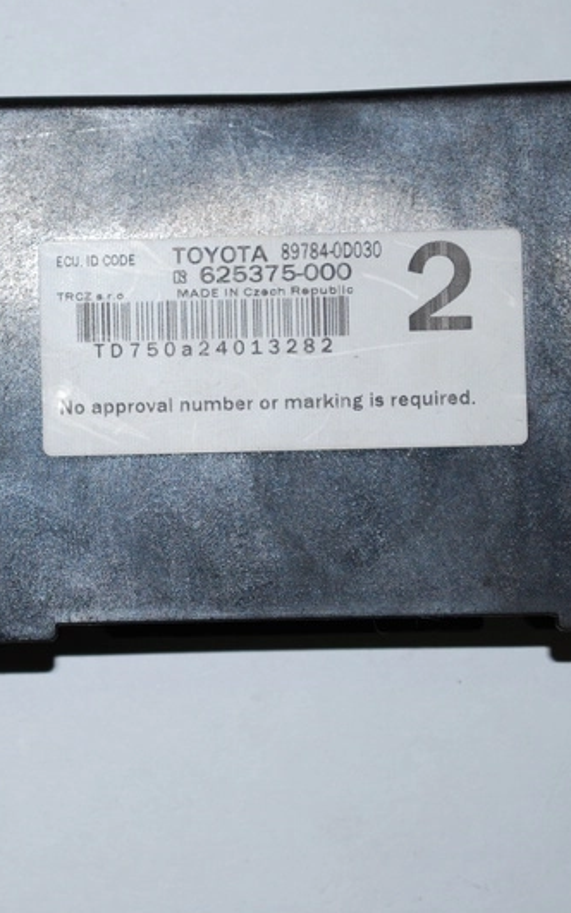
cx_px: -9
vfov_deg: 17.4
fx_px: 2987
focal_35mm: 120
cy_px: 454
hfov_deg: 10.8
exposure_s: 1/60
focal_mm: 52
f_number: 5.6
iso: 200
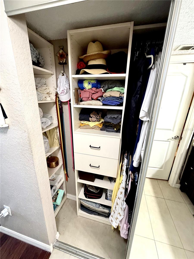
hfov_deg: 85.7
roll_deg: -1.4
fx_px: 105
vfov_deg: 102.1
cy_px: 130
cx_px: 97
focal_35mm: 14
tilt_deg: -17.6
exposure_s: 1/60
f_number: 2.2
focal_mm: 2.22
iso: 400
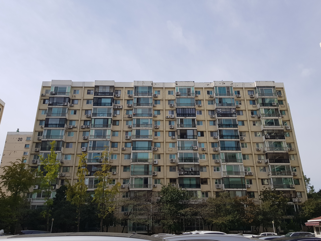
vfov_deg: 53.1
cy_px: 120
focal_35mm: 26
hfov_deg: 67.3
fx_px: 241
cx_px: 160
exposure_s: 1/2648
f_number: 1.7
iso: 40
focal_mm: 4.2
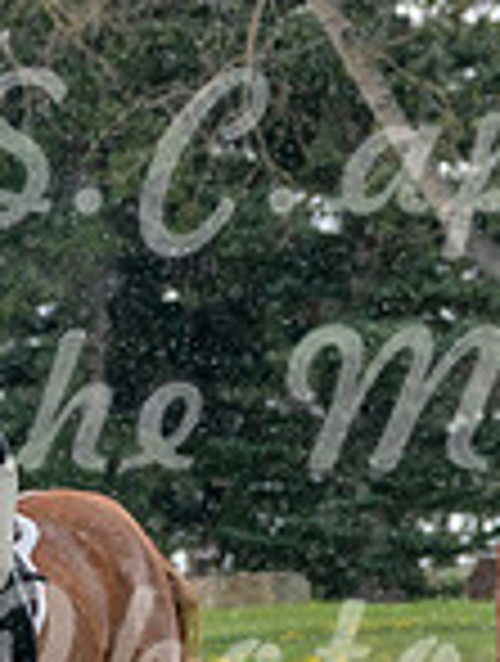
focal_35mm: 677
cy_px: 421
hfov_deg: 2.2
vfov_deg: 2.9
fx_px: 12982
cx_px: -149
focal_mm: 179
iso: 1600
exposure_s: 1/1250
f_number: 5.6
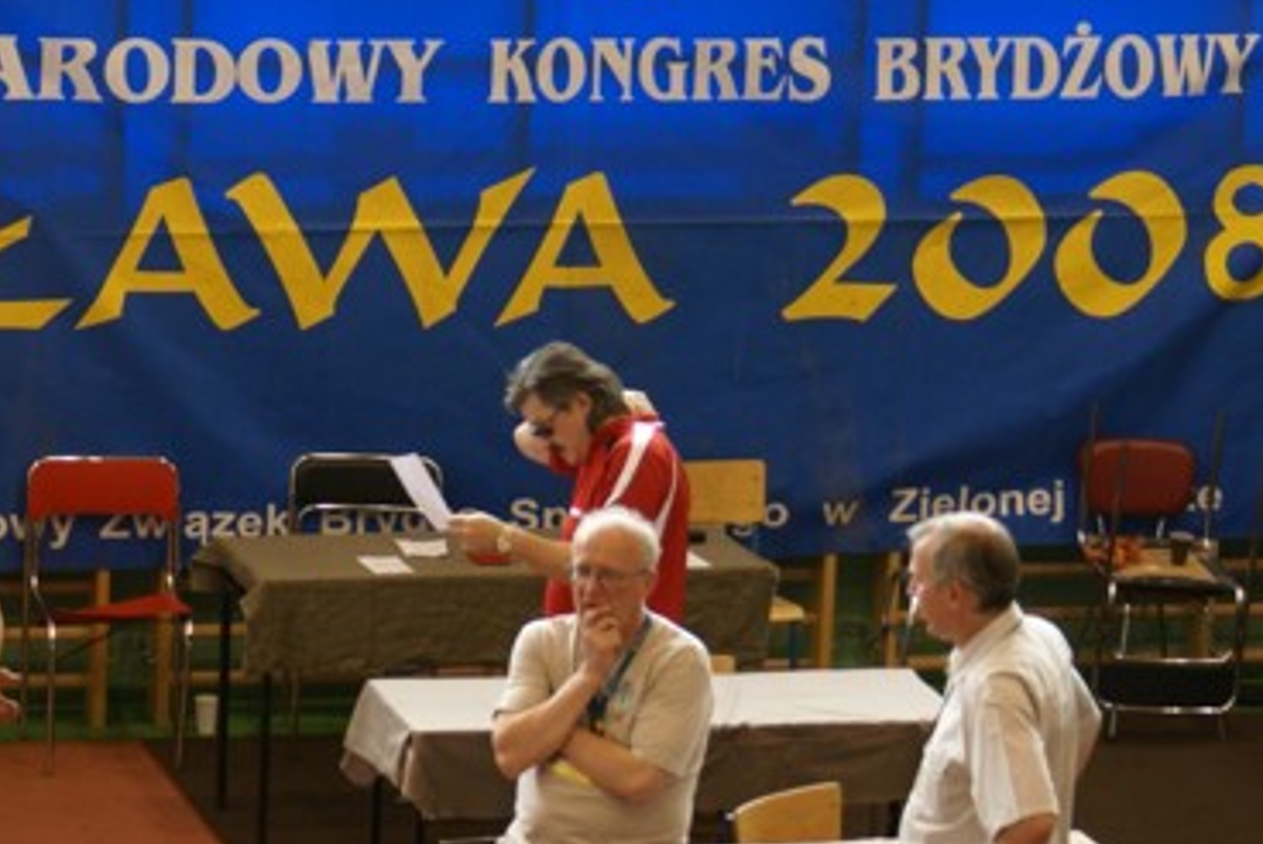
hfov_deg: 10.3
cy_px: 501
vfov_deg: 6.9
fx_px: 7022
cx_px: 570
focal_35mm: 200
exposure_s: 1/30
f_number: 5.6
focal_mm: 70
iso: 200
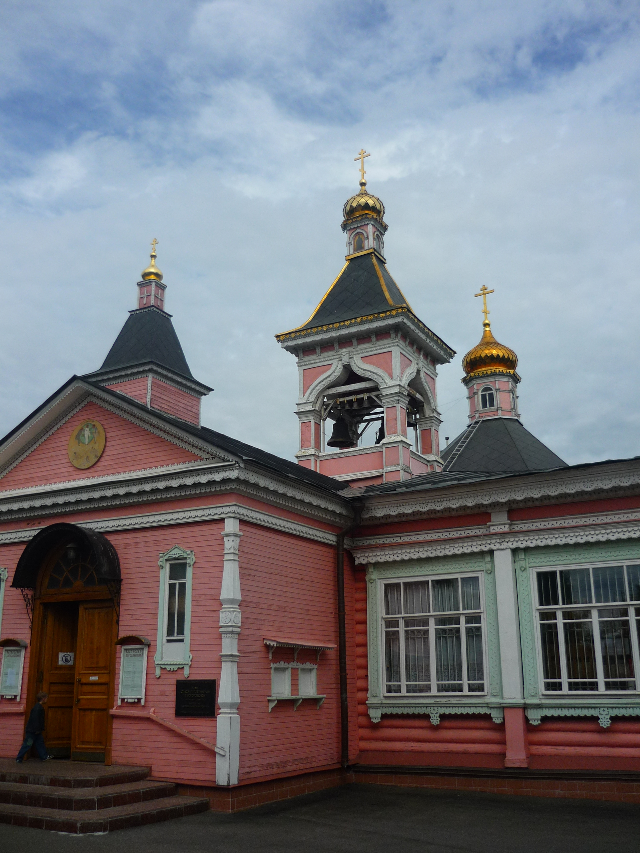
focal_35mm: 33
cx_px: 320
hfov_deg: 42.9
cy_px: 426
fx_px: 813
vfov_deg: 55.4
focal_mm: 5.5
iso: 100
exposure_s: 1/250
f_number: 8
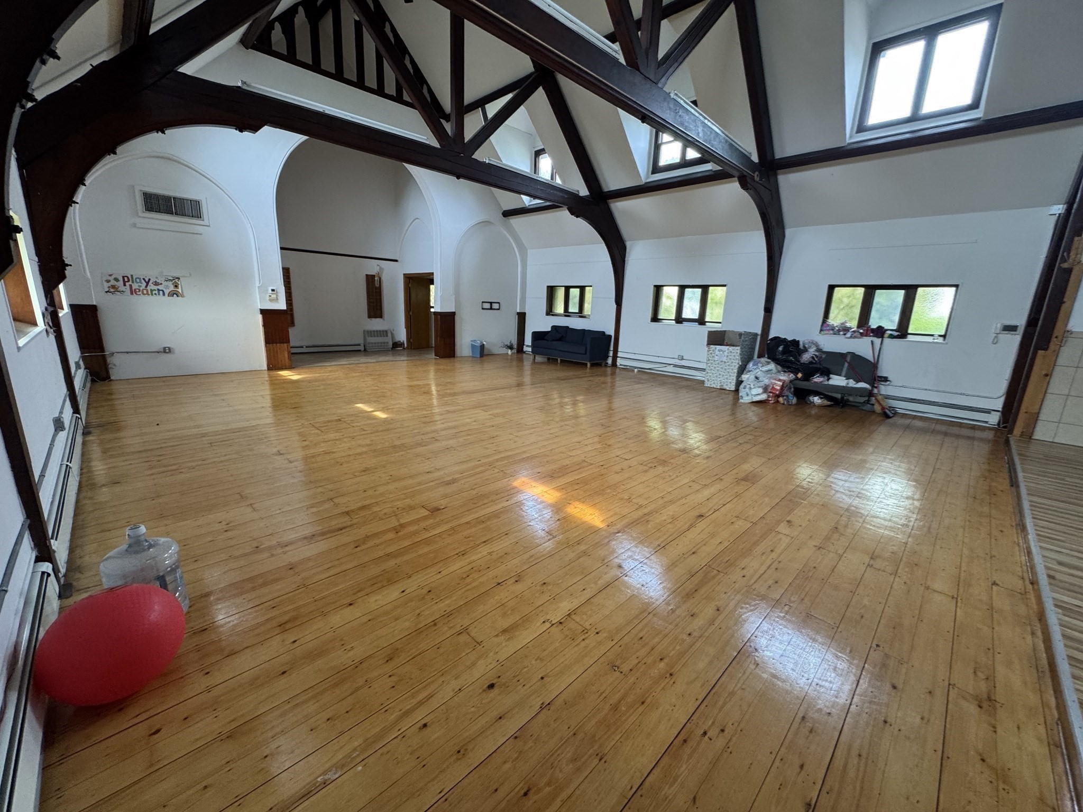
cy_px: 406
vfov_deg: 85.7
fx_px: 438
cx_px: 542
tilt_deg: -13.6
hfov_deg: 102.1
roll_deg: -2.0
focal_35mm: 14
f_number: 2.2
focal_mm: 2.22
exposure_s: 1/120
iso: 200
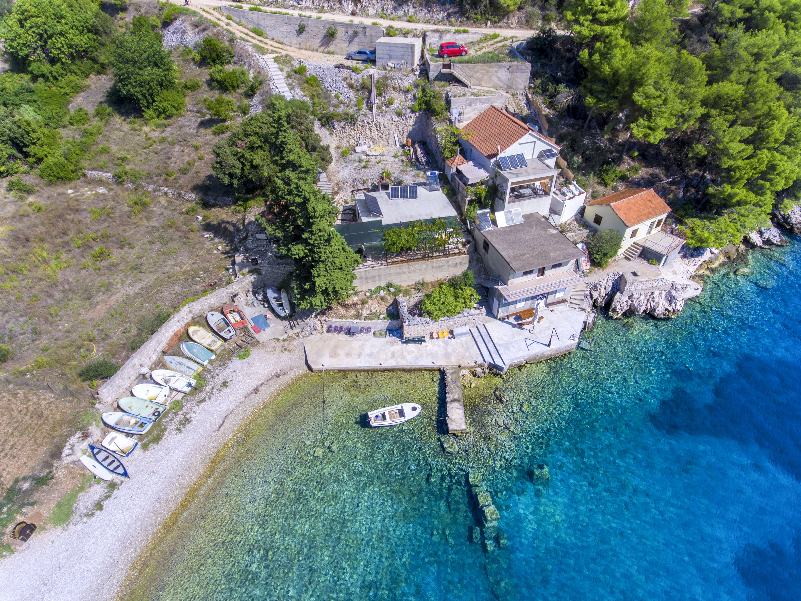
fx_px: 463
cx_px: 400
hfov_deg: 81.8
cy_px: 300
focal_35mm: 20
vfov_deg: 66.0
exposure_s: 1/2900
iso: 100
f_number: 2.8
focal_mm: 3.61
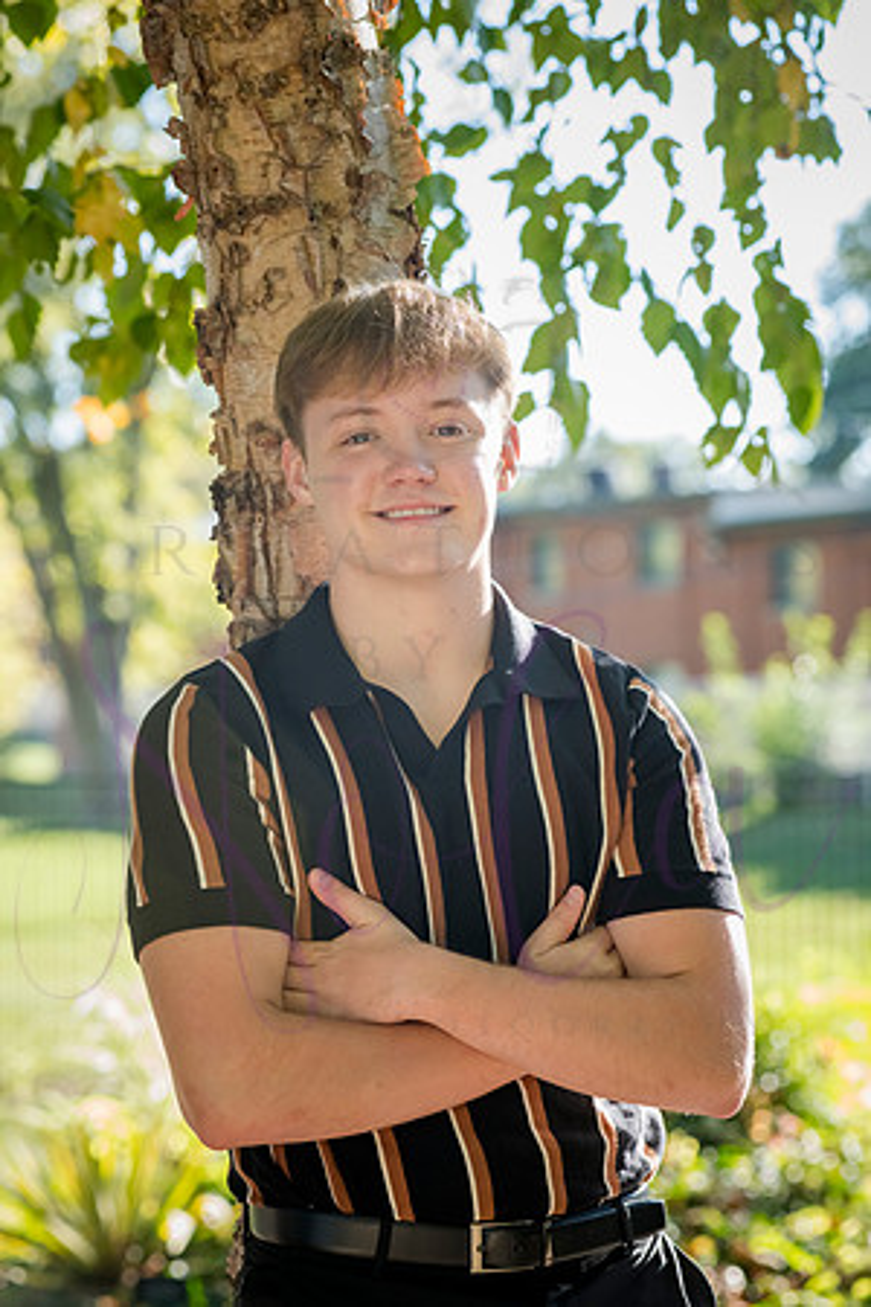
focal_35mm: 105
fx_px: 3810
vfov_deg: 19.5
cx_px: 436
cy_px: 654
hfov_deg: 13.0
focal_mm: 105
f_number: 6.3
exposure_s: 1/320
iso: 800
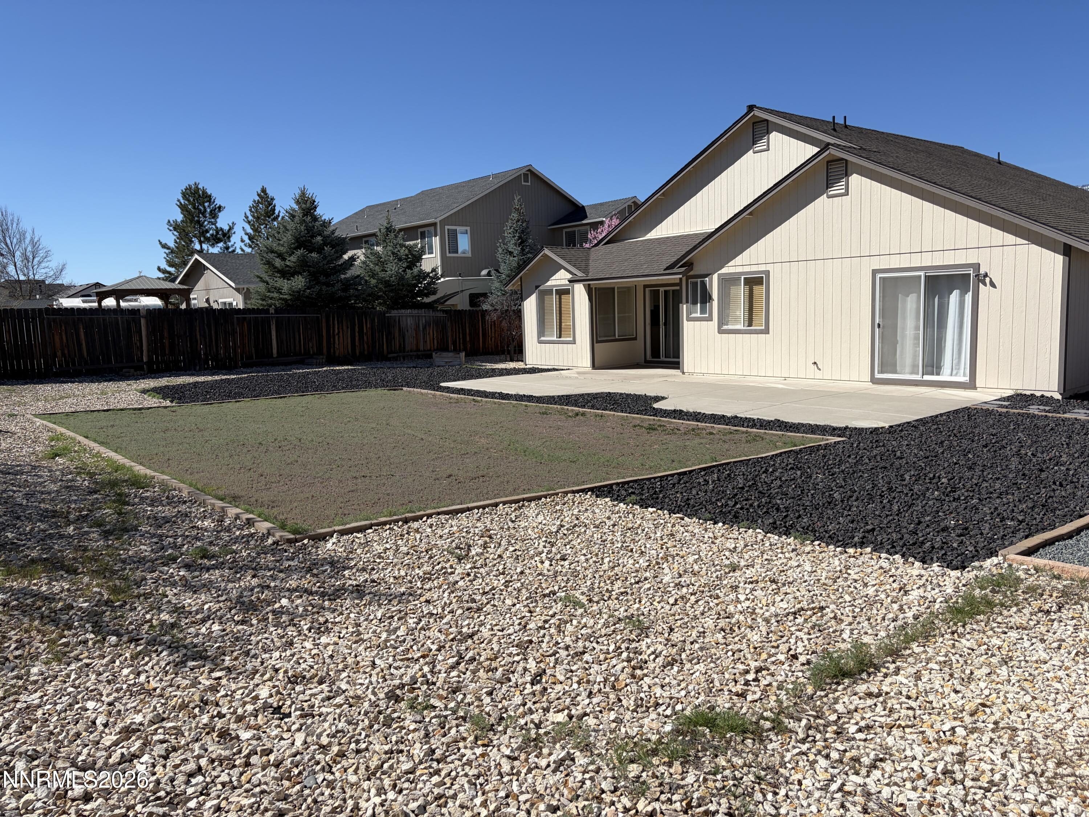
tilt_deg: -7.2
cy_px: 408
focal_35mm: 26
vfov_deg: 53.1
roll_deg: +2.2
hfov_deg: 67.3
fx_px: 818
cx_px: 544
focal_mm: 5.96
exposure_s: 1/5348
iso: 50
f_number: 1.6
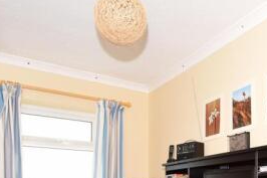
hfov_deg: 50.4
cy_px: 196
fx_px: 274
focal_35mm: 37
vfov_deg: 31.8
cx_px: 190
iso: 400
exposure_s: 1/200
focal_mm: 10
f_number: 13
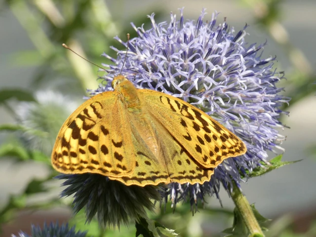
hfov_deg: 8.1
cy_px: 118
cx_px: 158
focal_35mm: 243
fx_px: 2218
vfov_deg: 6.1
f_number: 5.5
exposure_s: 1/80
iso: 80
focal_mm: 43.5
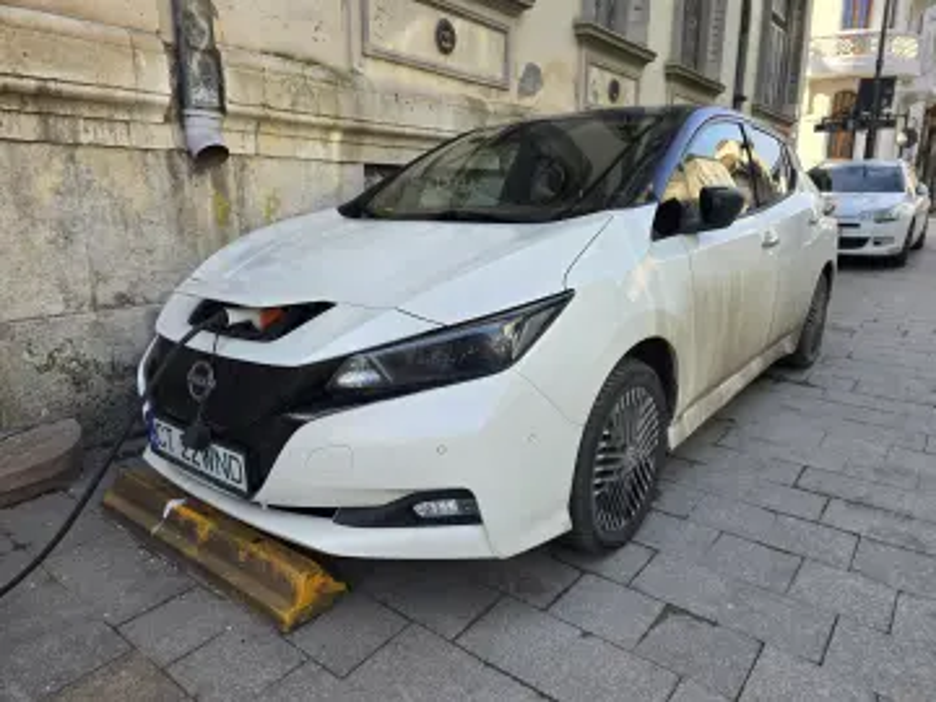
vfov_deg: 58.9
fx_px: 622
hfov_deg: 73.9
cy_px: 351
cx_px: 468
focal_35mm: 23
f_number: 1.7
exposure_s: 1/180
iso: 16
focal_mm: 6.3
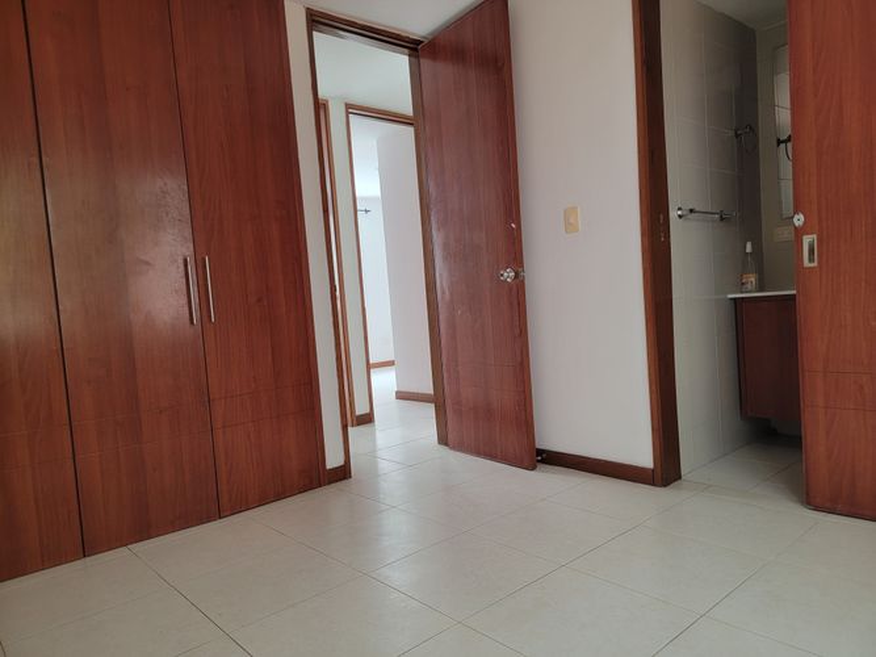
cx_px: 438
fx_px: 607
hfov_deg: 71.6
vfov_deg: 56.8
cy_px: 328
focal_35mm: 24
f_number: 1.8
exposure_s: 1/60
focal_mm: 6.7
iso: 200
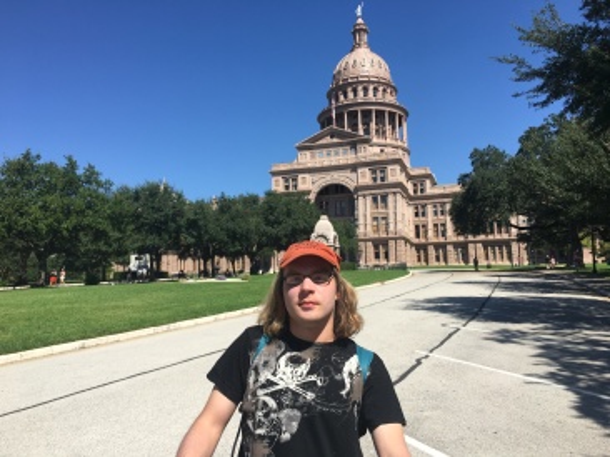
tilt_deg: +8.0
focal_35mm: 29
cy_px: 228
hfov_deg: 61.7
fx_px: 511
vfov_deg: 48.2
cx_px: 305
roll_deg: +1.6
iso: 25
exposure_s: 1/1789
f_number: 2.2
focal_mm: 4.15
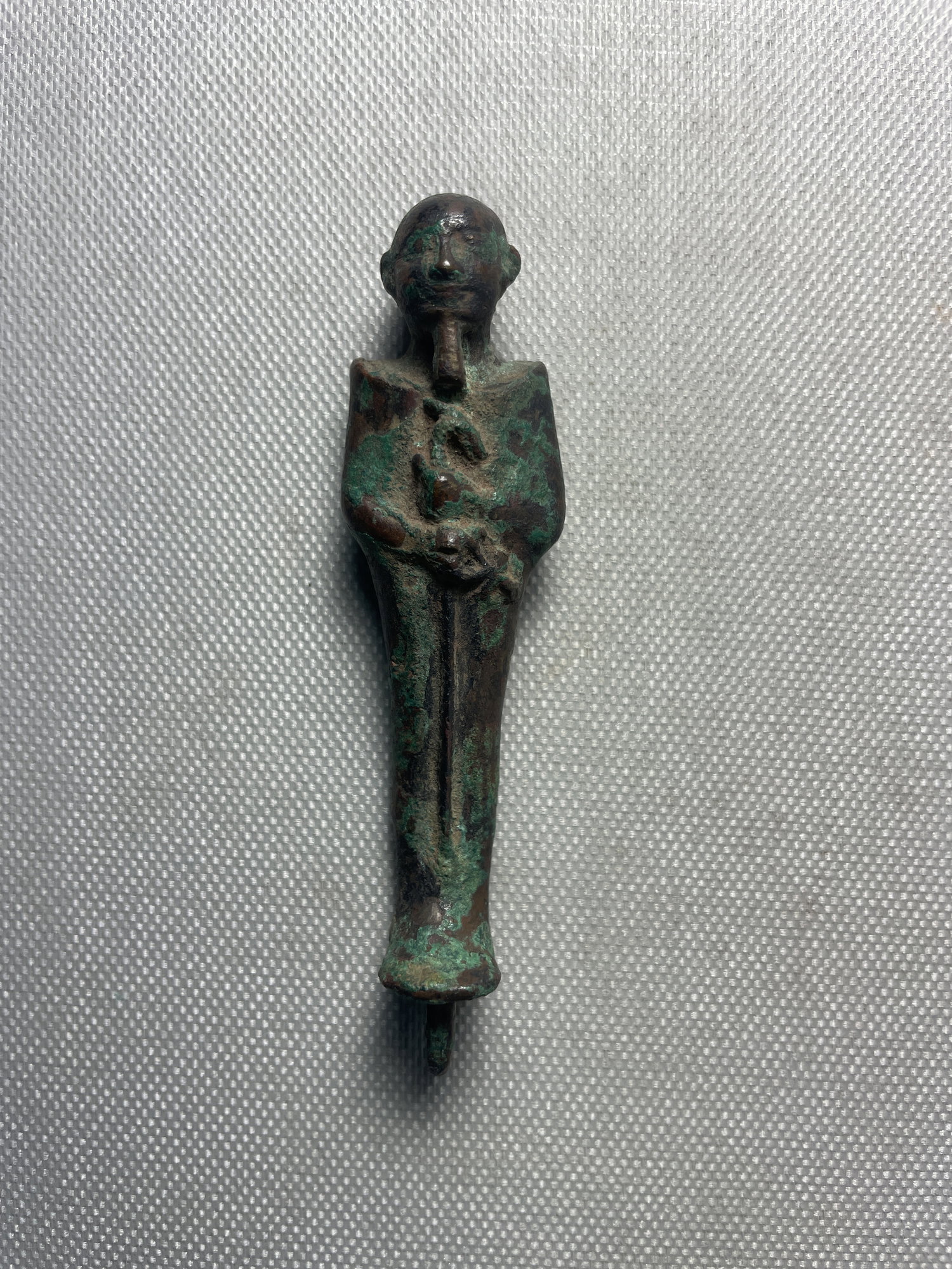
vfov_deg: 67.3
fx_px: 953
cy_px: 634
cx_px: 476
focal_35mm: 26
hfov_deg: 53.1
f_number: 1.6
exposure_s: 1/198
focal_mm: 4.2
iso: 32
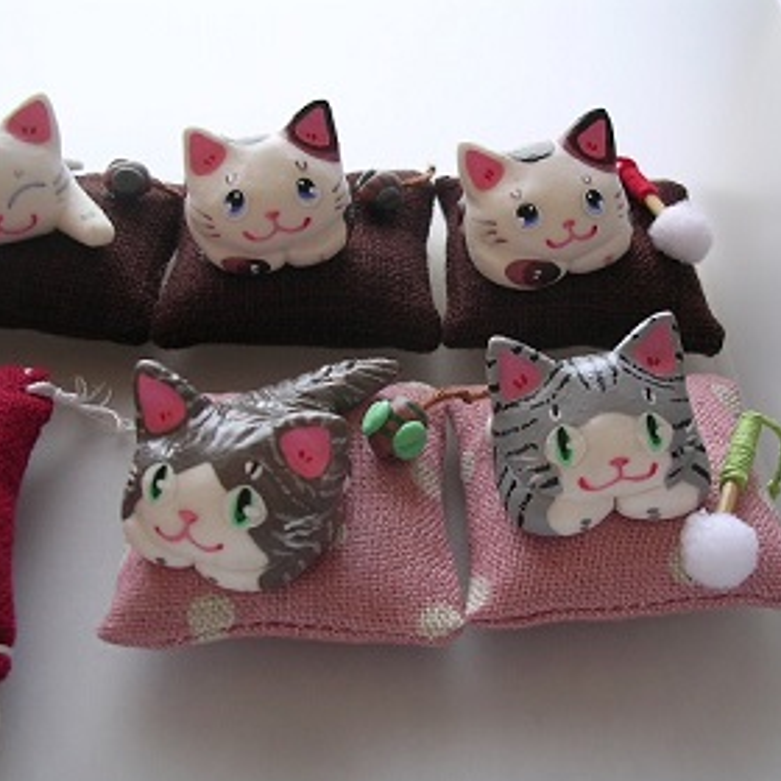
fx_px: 1174
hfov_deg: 36.6
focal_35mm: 46
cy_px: 393
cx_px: 480
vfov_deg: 36.8
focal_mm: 5.8
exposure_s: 1/13.5
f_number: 2.8
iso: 100
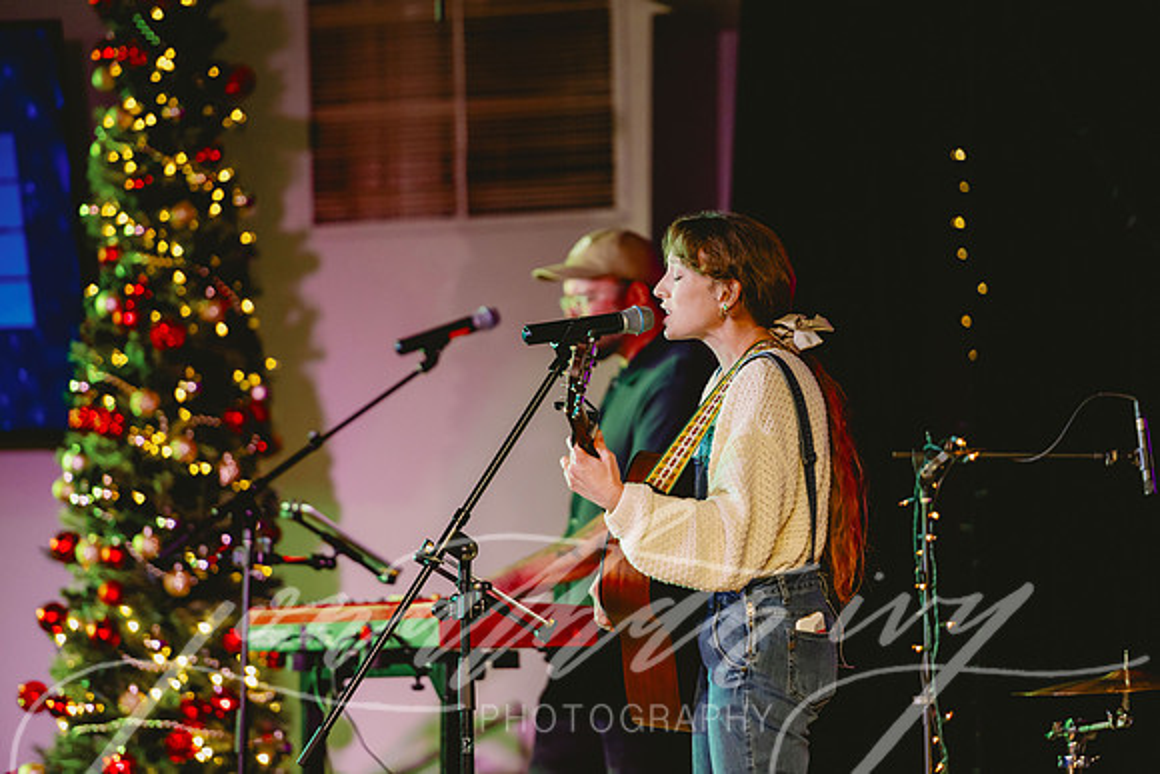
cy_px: 387
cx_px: 580
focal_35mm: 200
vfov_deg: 6.9
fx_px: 6446
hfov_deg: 10.3
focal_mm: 200
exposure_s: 1/250
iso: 1250
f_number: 2.8
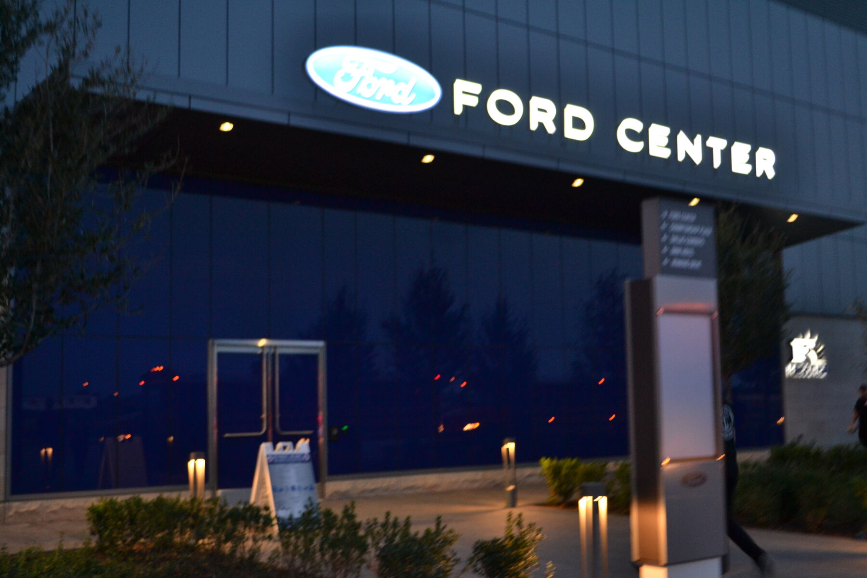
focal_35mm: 42
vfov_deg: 31.9
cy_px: 289
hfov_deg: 46.4
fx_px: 1011
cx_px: 434
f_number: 4.5
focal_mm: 28
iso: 720
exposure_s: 1/15
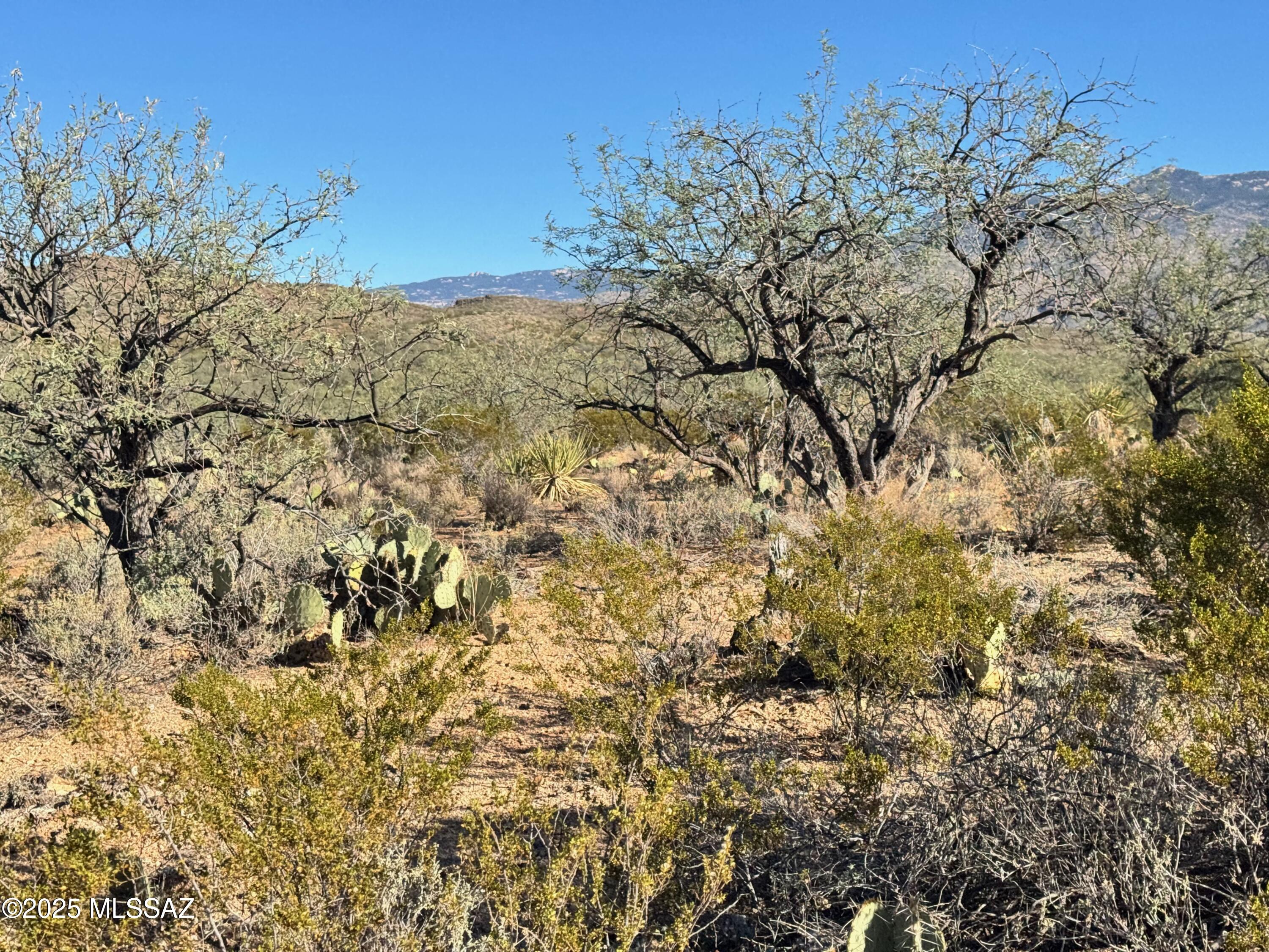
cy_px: 476
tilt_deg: -4.2
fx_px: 1760
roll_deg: +1.4
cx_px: 634
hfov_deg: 39.7
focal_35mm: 48
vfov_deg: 30.3
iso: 64
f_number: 1.78
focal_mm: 6.76
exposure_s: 1/2513
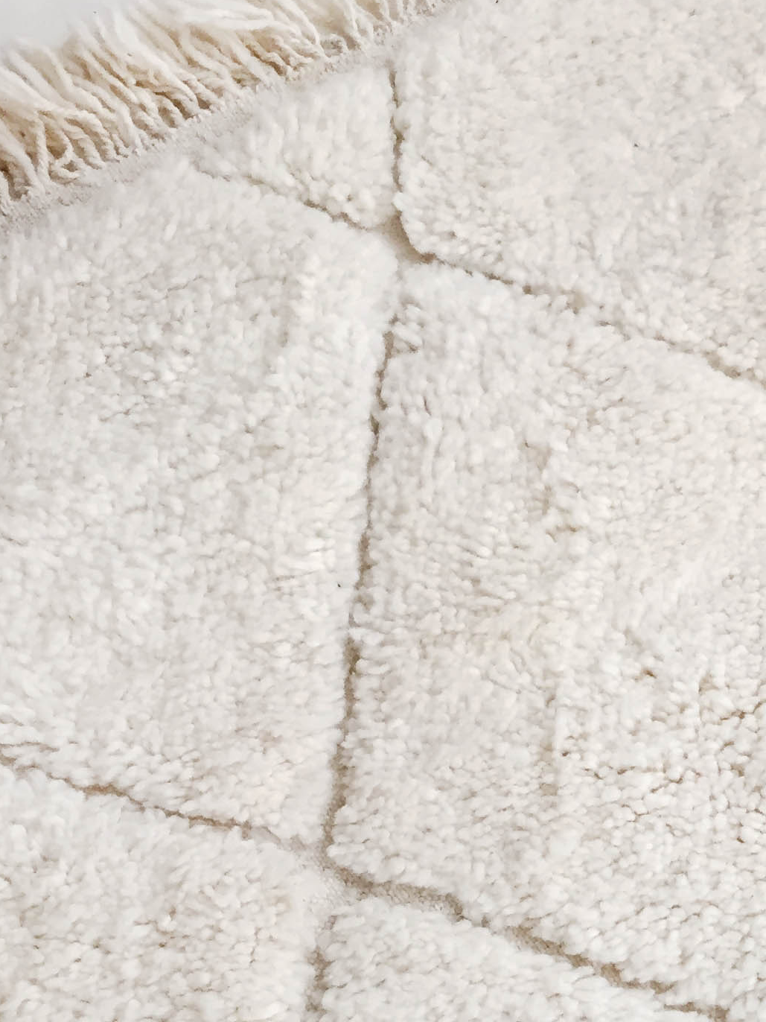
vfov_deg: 26.2
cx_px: 760
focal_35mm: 69
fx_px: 2036
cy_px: 1094
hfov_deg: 20.6
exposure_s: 1/33
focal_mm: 4.15
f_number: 2.2
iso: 40
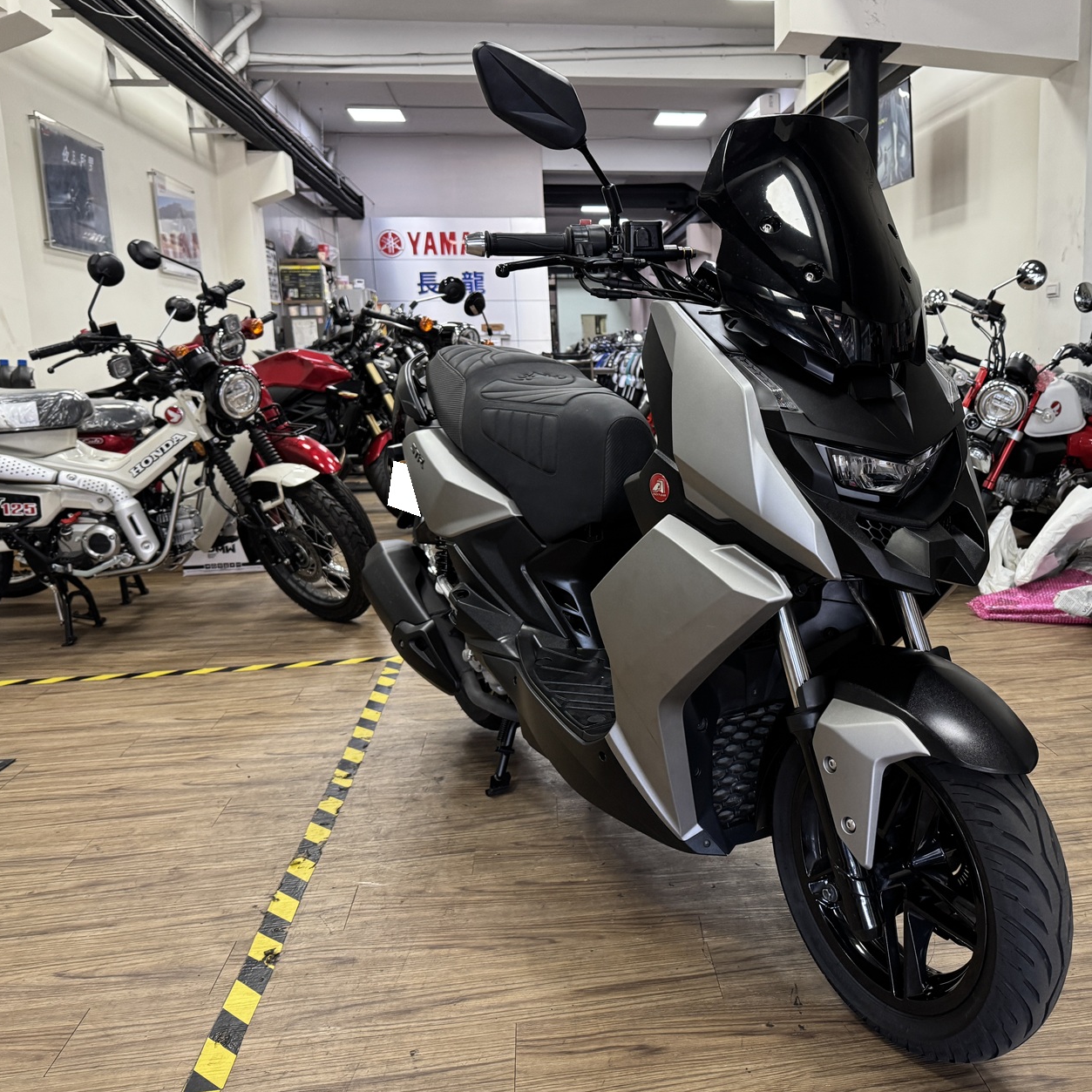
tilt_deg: -10.1
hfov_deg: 54.9
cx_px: 696
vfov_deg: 55.6
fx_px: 1035
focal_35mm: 29
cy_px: 540
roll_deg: +2.1
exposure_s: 1/60
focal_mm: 6.76
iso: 250
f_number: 1.78
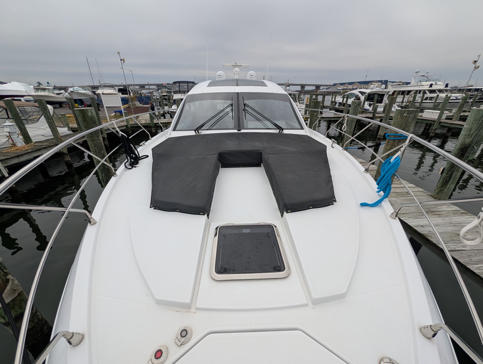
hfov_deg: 110.5
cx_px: 242
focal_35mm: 12
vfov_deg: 94.7
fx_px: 168
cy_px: 182
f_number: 1.7
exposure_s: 1/3257
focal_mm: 2.02
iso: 60
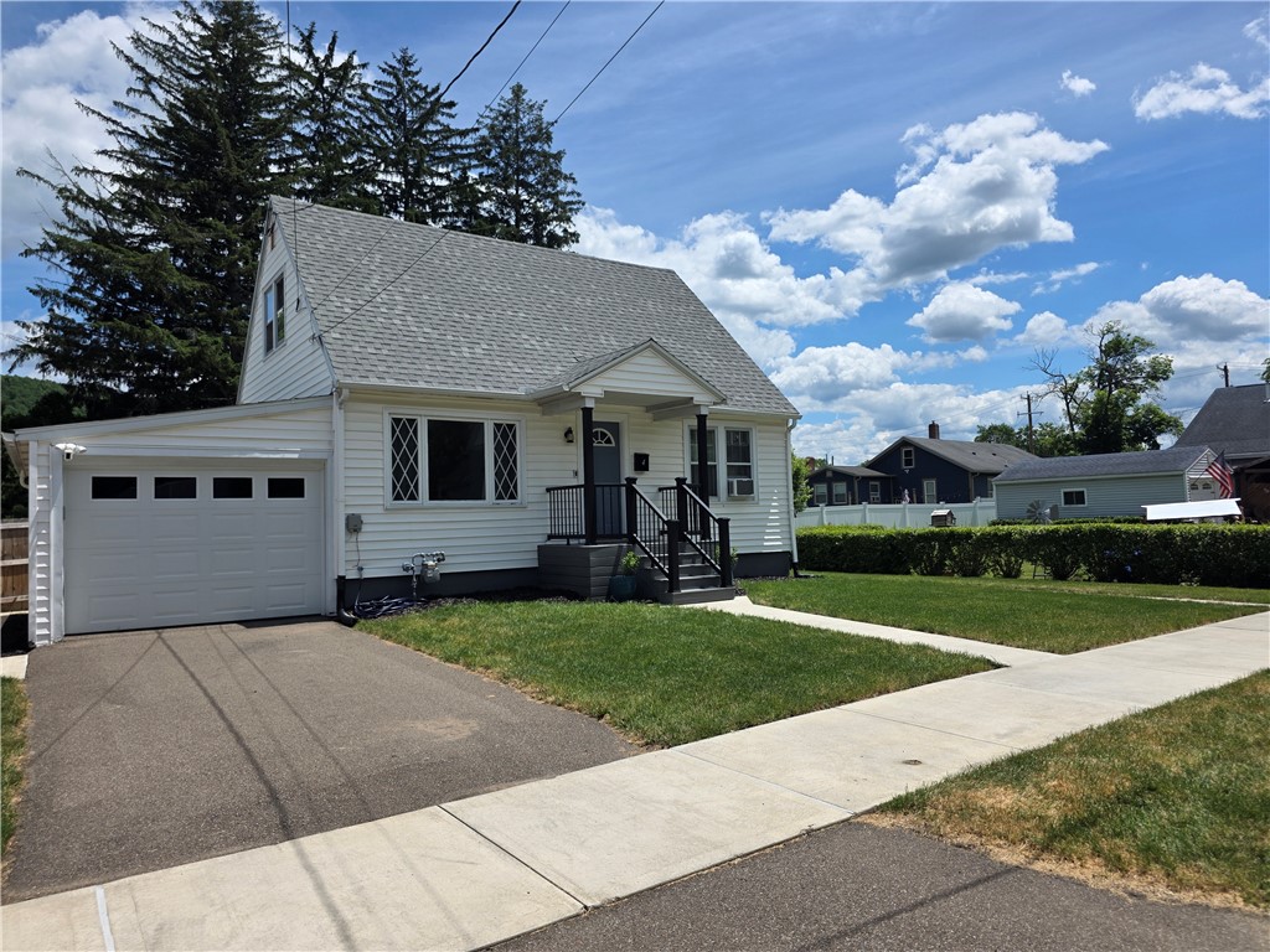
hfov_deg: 73.9
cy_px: 476
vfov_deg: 58.9
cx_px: 635
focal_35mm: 23
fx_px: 844
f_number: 1.7
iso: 64
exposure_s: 1/7944
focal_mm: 6.3
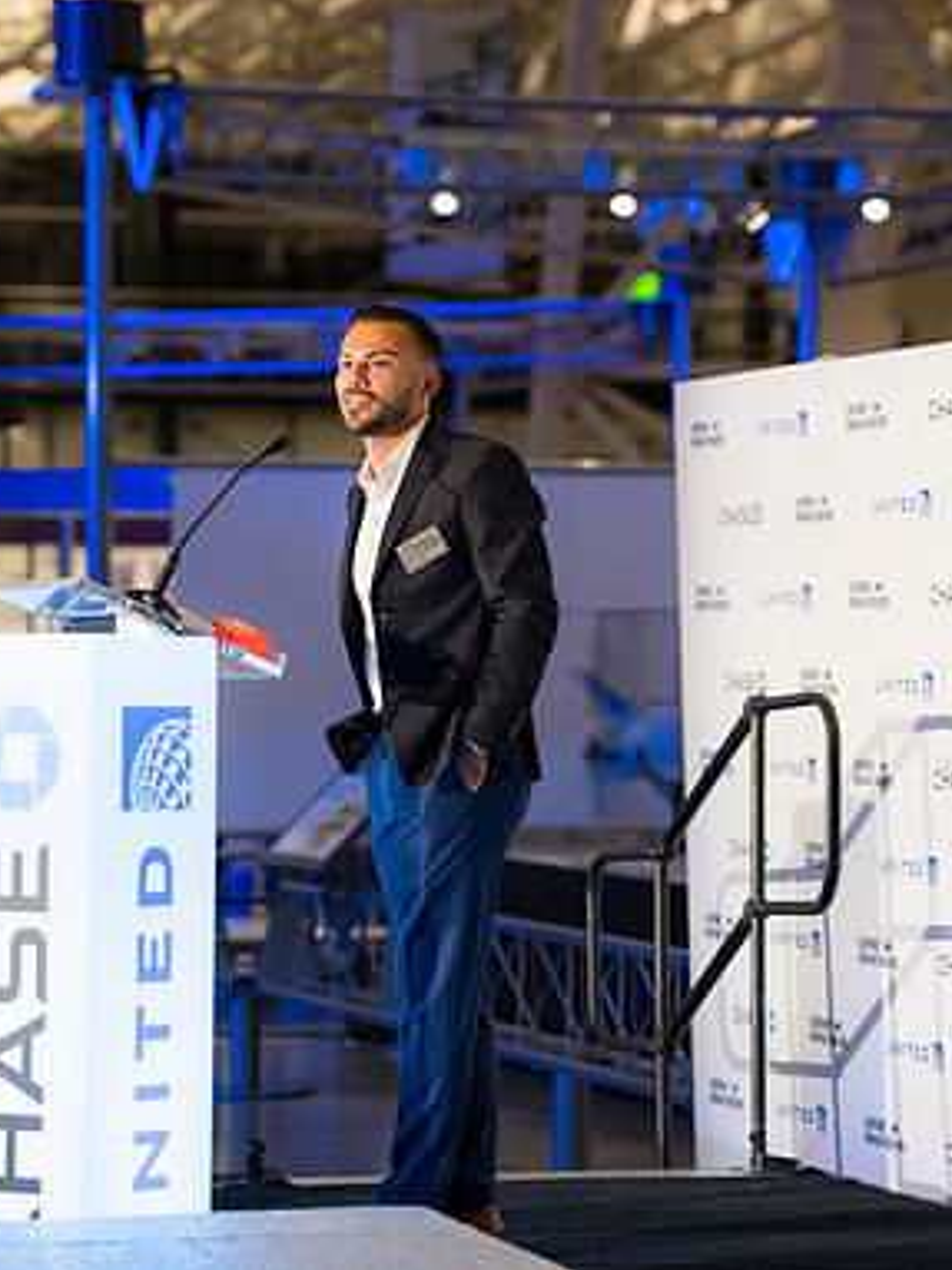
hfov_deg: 11.3
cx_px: 431
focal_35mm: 131
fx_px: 4806
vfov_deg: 15.1
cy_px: 632
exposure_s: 1/160
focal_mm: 90
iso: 1800
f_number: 2.8
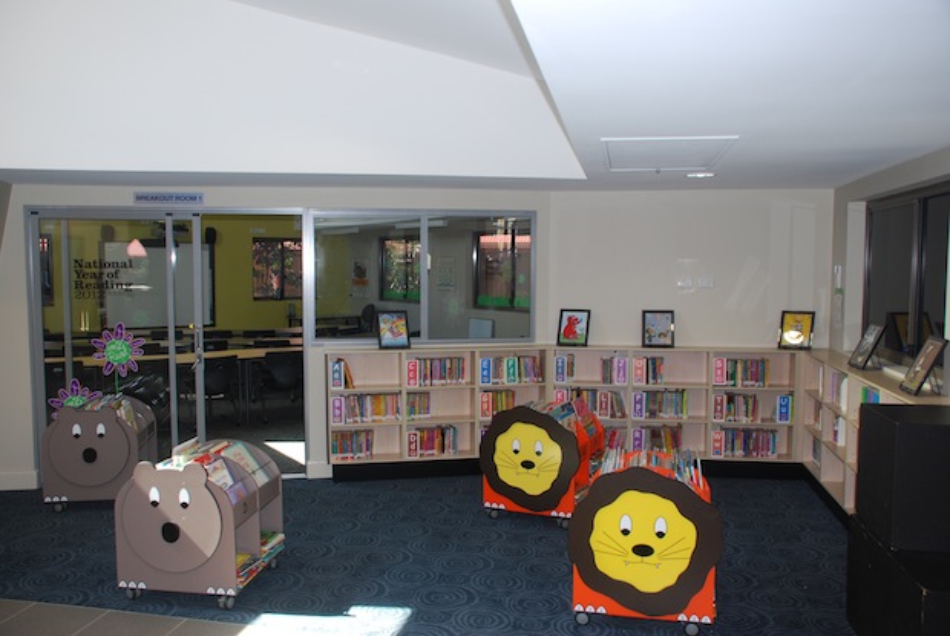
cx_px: 475
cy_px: 318
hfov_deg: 61.9
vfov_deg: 43.7
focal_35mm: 30
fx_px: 793
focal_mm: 20
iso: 200
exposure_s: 1/60
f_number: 3.8
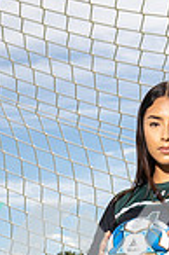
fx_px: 805
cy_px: 381
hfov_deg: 11.9
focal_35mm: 114
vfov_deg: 16.4
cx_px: 160
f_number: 8
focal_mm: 37
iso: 100
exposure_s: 1/250
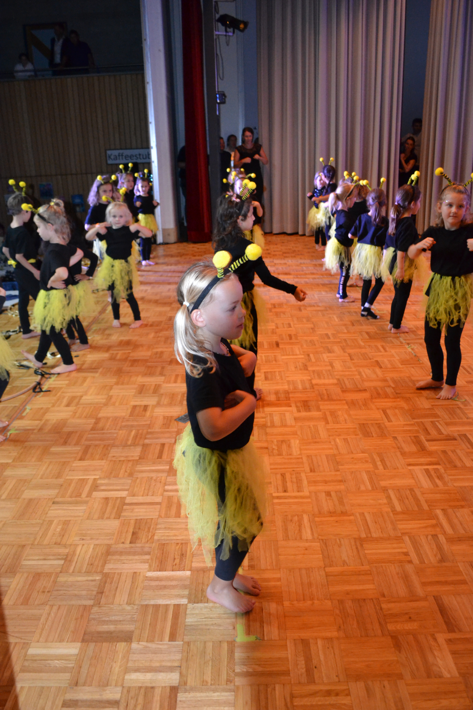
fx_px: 532
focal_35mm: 27
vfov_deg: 67.4
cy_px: 355
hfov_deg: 47.9
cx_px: 236
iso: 2200
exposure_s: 1/60
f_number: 3.5
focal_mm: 18
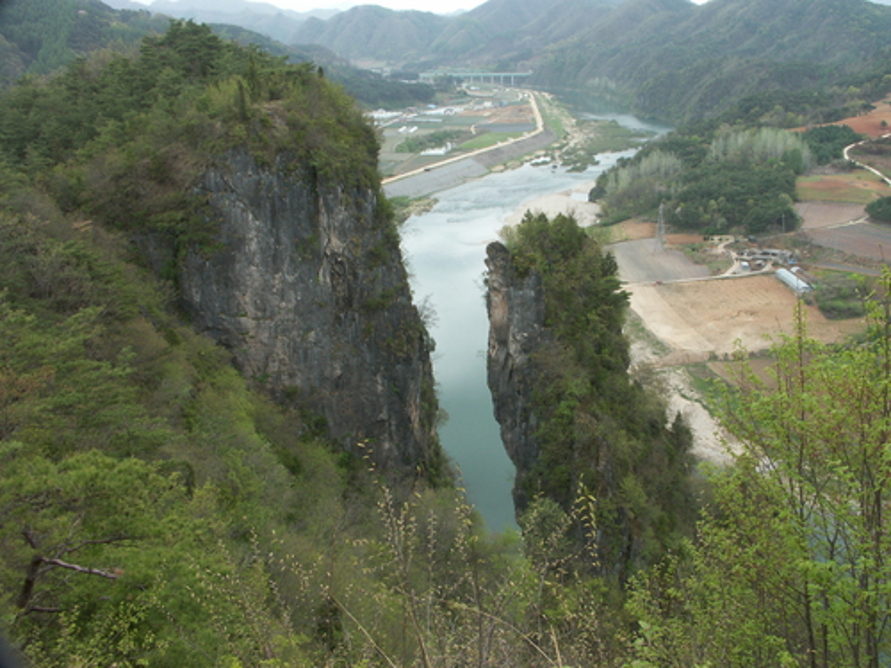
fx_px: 901
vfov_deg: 40.7
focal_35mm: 35
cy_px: 334
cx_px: 446
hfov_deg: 52.6
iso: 100
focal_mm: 9.12
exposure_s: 1/80
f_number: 10
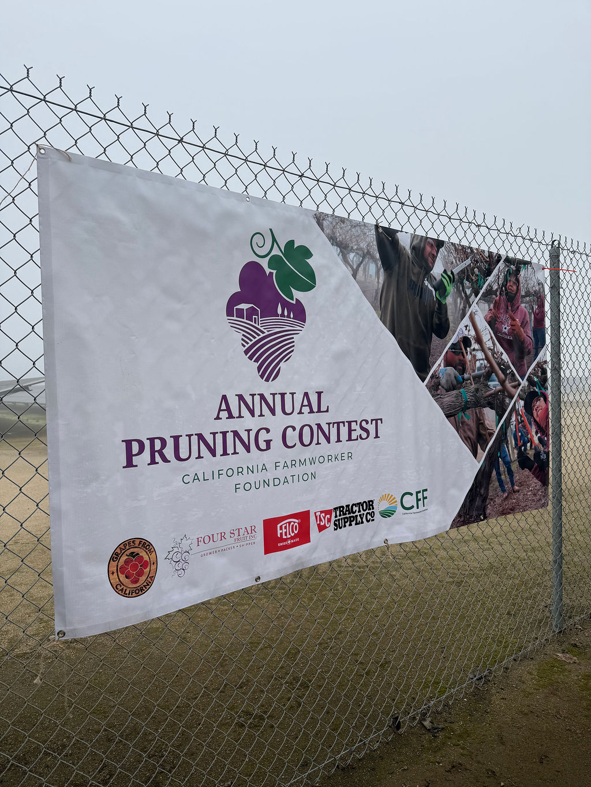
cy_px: 394
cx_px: 296
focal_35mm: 24
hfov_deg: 56.8
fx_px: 546
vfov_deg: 71.6
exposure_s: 1/3759
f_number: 1.78
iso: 80
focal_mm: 6.76
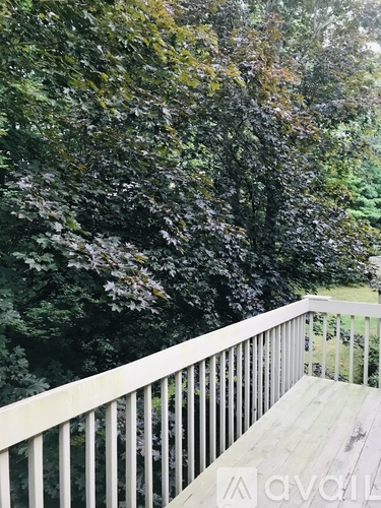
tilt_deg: -1.1
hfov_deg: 49.7
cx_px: 190
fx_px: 411
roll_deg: -2.9
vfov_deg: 63.4
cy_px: 254
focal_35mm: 28
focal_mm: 3.99
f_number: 1.8
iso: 32
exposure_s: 1/30
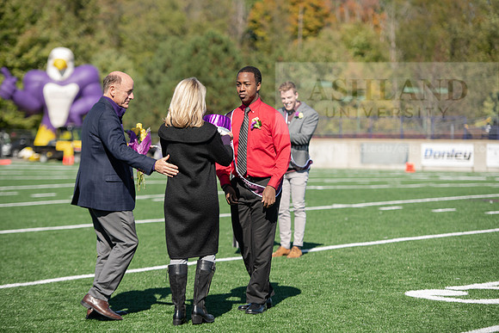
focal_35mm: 122
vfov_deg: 11.2
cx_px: 250
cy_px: 166
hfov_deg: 16.8
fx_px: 1691
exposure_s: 1/1600
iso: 200
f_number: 3.2
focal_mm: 122
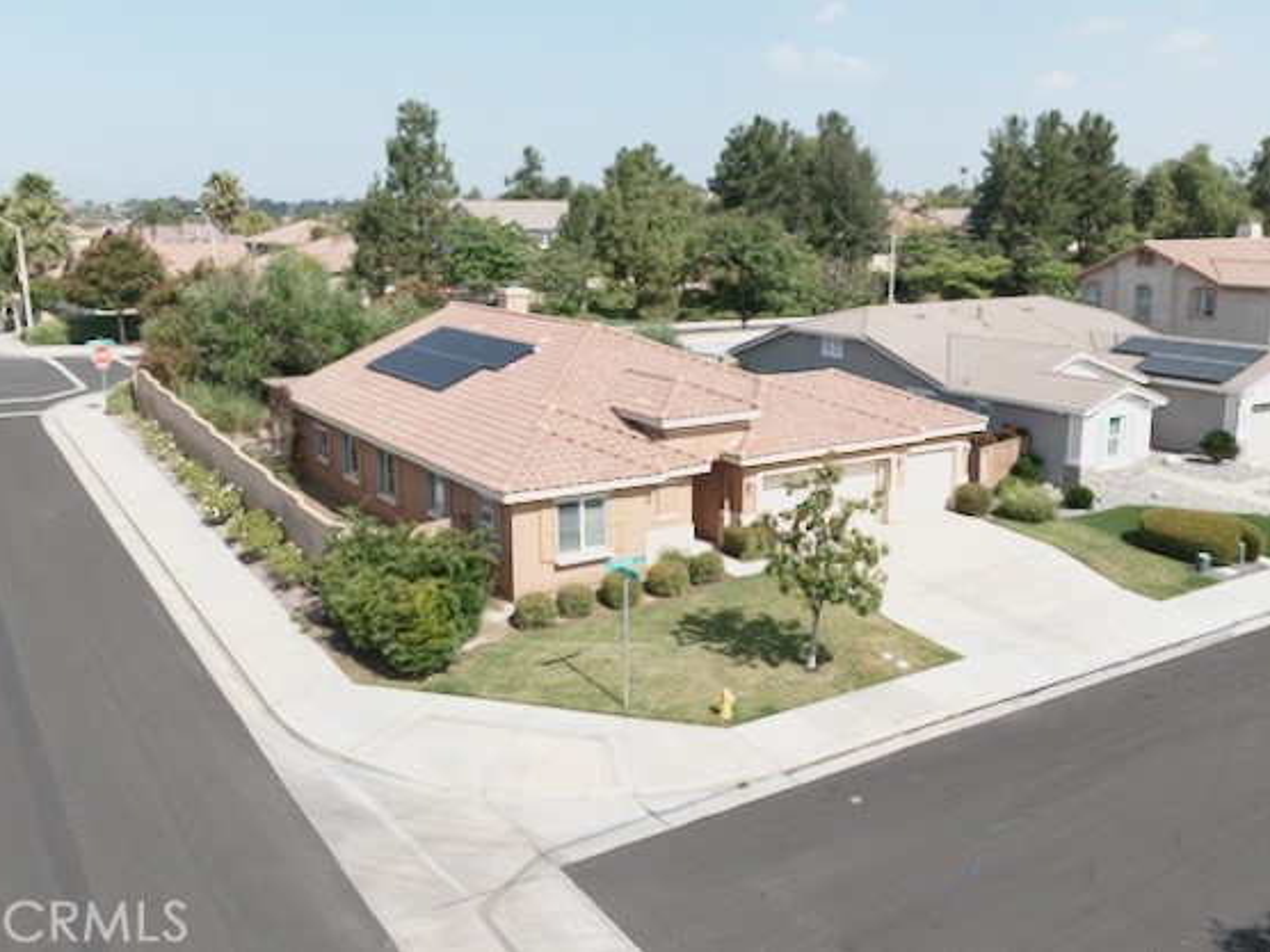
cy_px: 467
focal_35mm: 31
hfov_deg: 58.3
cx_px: 688
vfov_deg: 45.4
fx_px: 1137
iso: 640
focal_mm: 14.45
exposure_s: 1/4000
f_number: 2.8
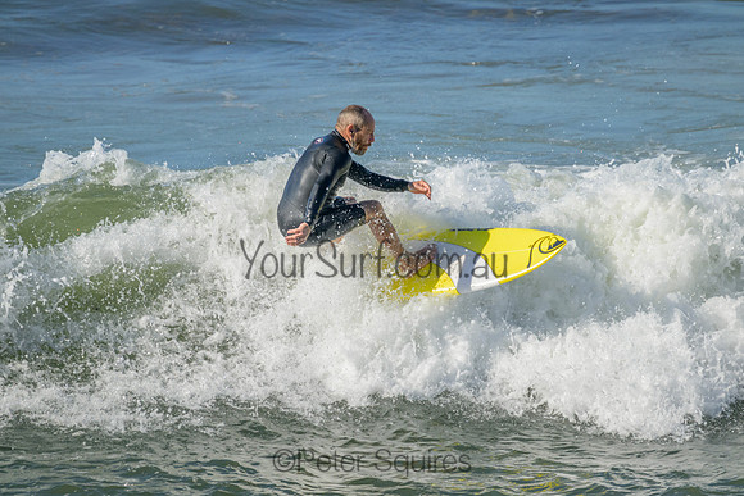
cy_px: 248
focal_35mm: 800
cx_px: 372
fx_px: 16536
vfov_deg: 1.7
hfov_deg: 2.6
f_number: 11
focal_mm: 800
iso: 900
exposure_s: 1/2000
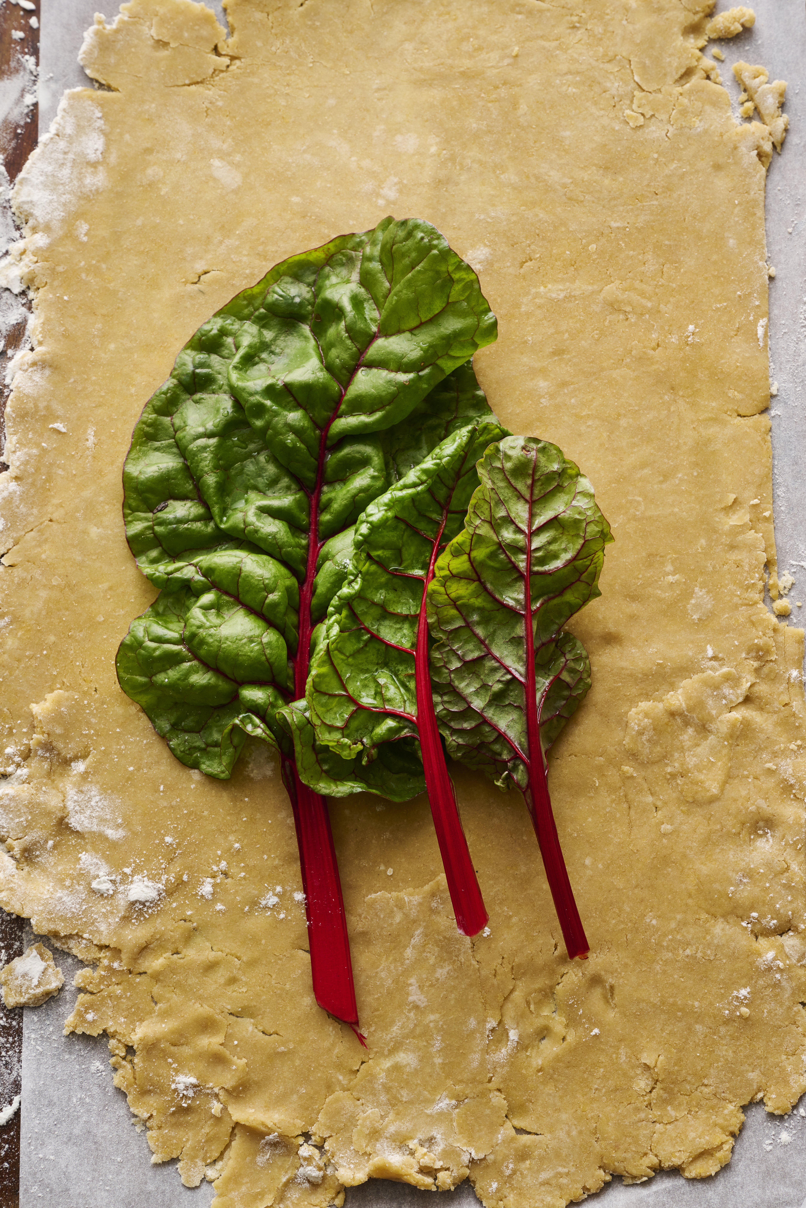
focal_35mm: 70
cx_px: 403
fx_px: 2351
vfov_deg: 28.8
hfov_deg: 19.5
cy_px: 604
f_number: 10
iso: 200
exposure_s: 1/60
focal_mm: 70
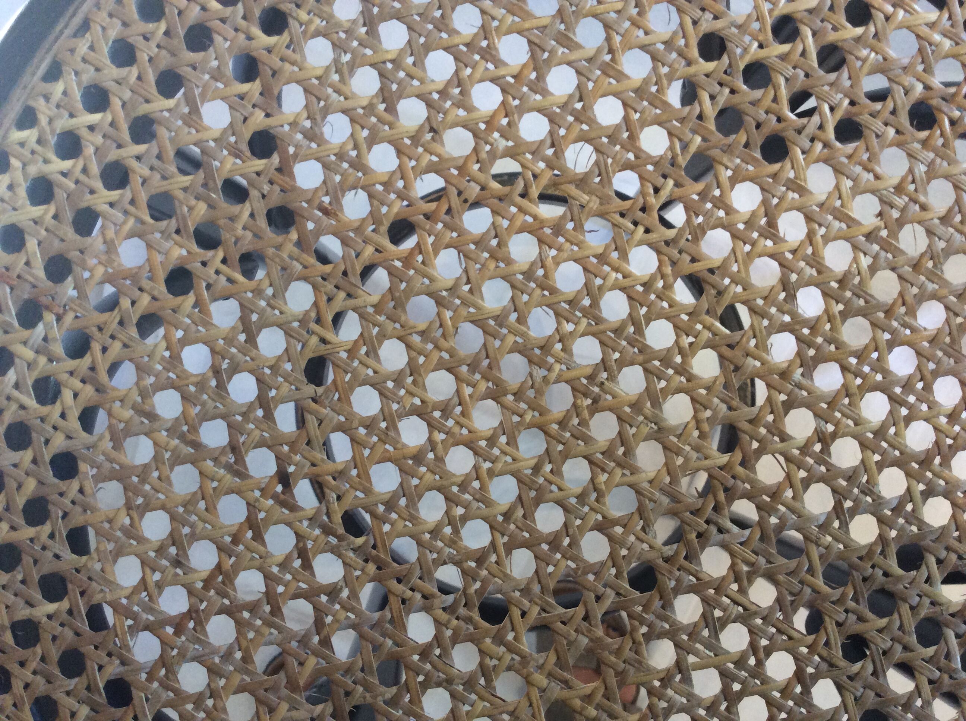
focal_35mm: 32
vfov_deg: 44.1
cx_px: 483
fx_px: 892
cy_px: 360
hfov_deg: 56.9
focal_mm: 3.3
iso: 125
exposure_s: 1/25
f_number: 2.4
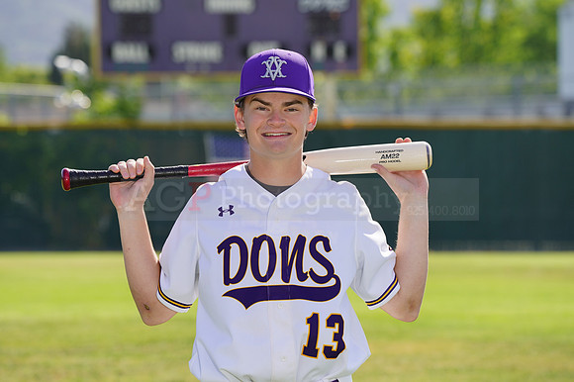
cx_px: 287
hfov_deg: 8.9
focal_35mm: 232
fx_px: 3697
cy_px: 191
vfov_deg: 5.9
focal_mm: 232
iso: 100
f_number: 8
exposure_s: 1/250
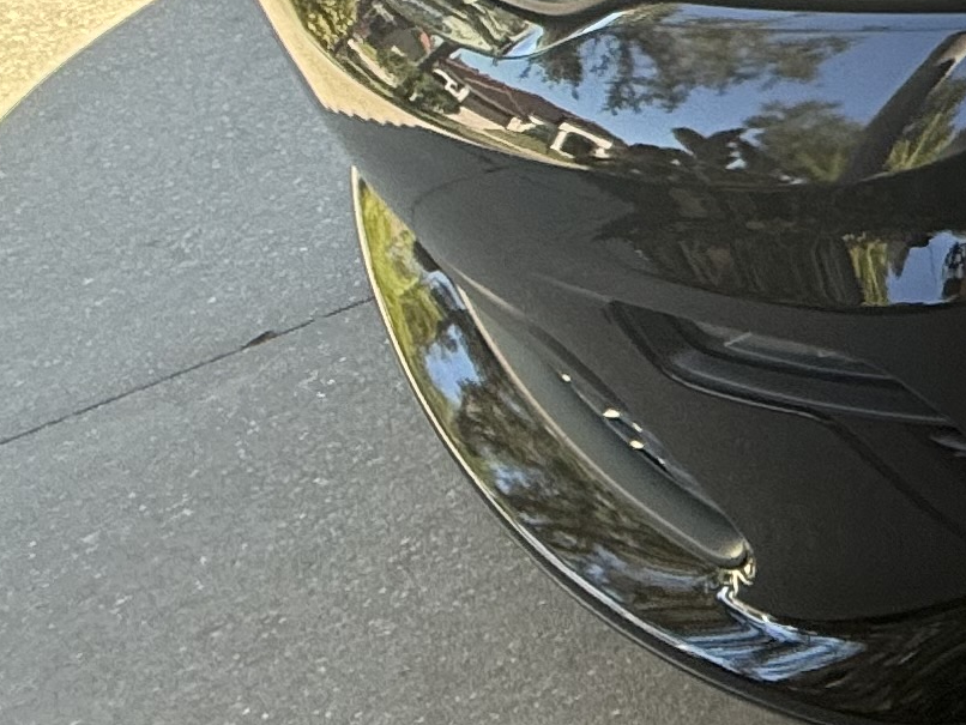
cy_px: -336
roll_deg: -0.9
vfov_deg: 18.7
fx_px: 1954
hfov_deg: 17.8
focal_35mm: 70
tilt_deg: -21.1
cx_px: 1996
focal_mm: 2.22
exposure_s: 1/155
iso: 64
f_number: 2.2
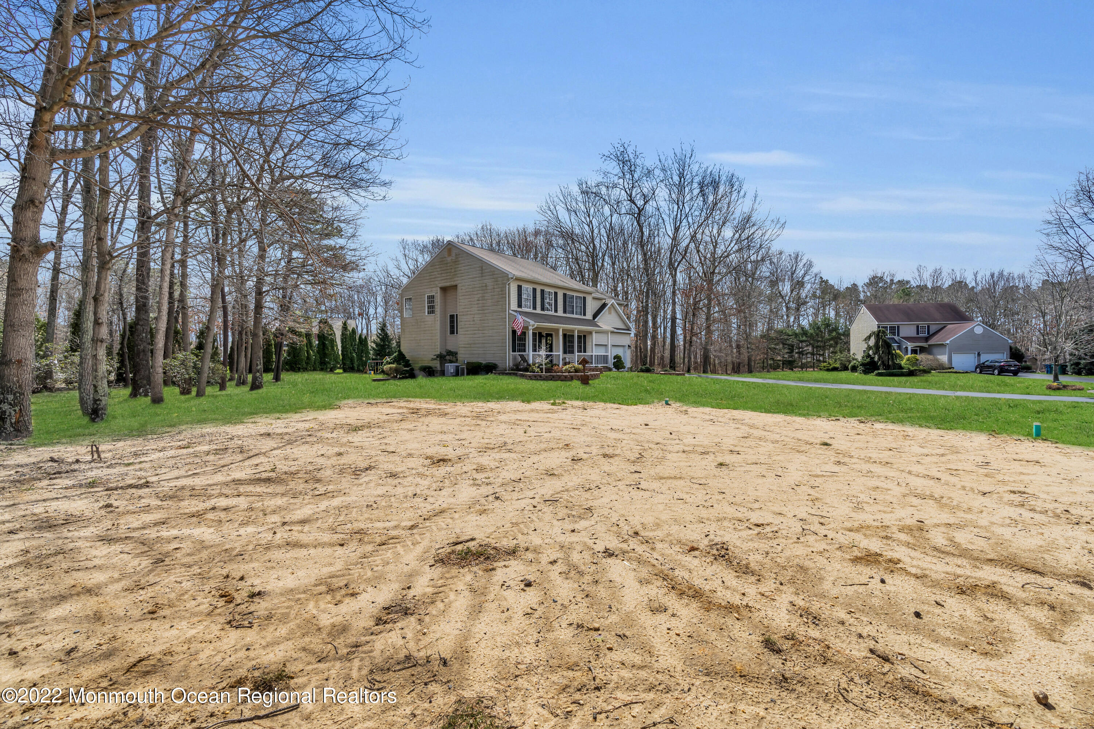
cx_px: 547
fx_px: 486
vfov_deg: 73.7
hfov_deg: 96.7
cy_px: 364
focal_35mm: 16
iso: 200
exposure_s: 1/640
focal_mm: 16
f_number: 8
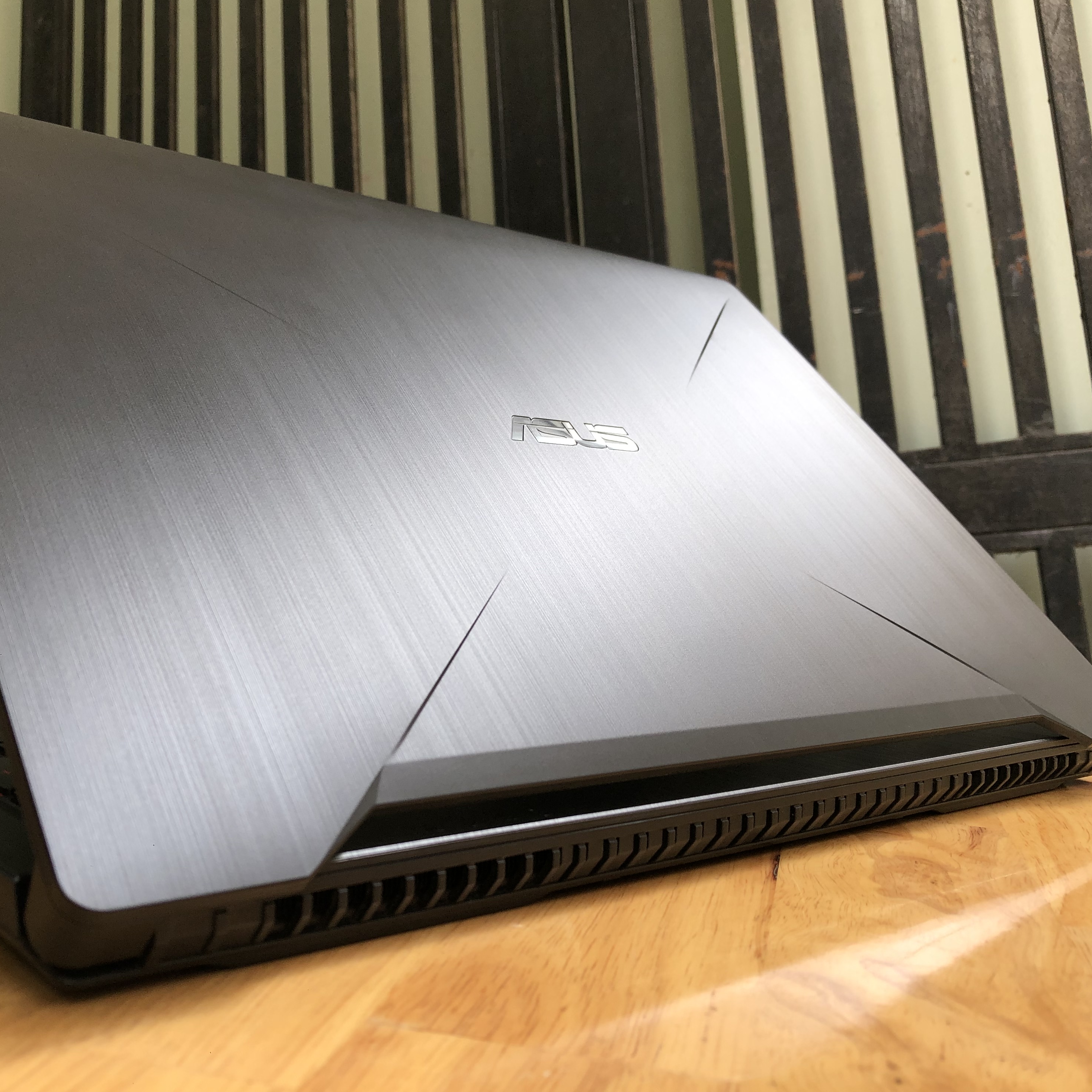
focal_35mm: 34
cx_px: 463
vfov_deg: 48.4
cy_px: 531
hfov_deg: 48.3
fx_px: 1213
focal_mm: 4
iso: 32
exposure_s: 1/100
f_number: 1.8
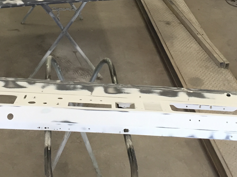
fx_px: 493
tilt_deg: -25.2
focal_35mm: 72
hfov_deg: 27.0
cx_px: 113
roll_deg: -2.5
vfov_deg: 19.8
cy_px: -1
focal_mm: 4.15
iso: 40
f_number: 2.2
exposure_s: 1/30
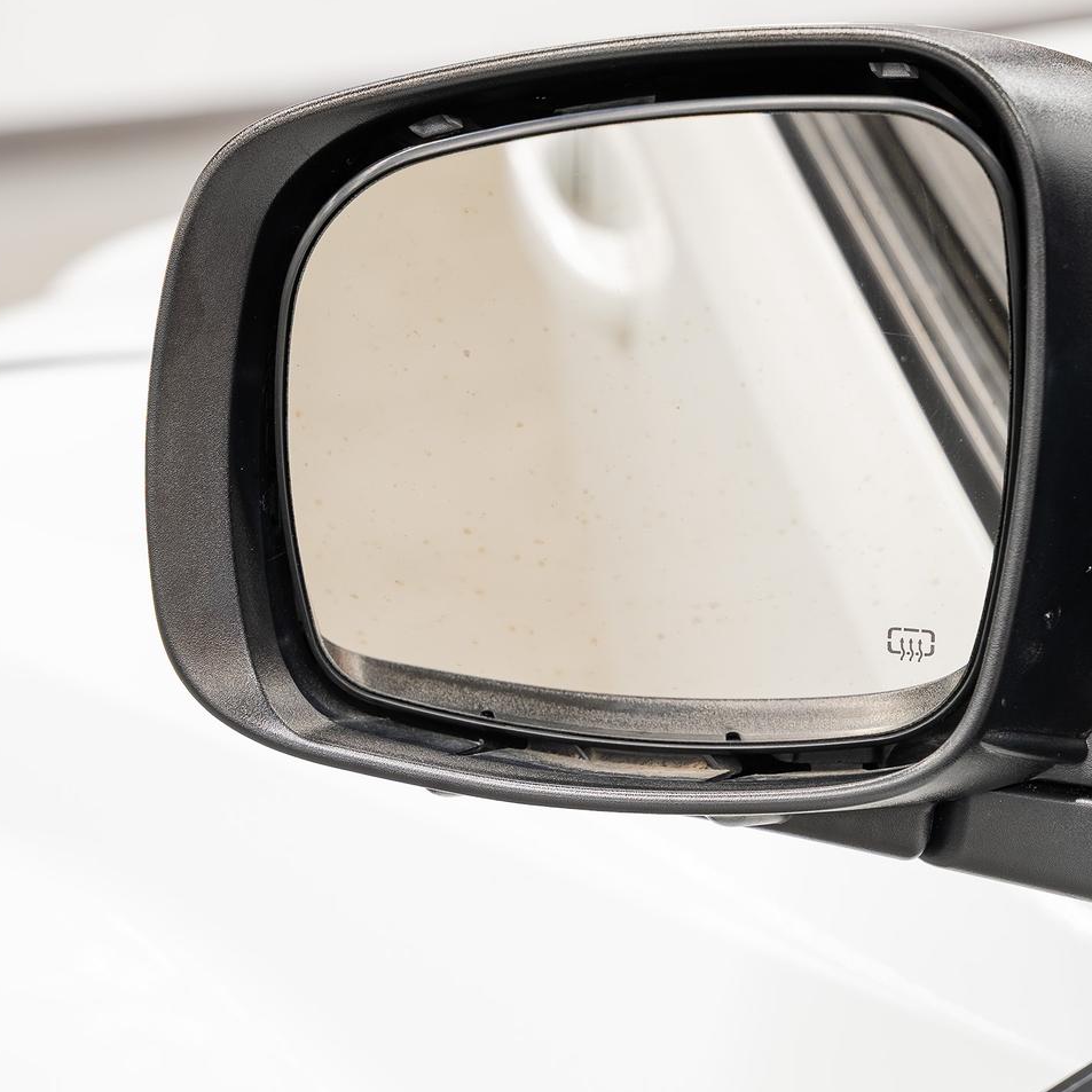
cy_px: 606
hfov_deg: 17.9
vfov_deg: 17.9
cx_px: 744
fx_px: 3462
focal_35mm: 97
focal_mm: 62.7
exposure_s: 1/3
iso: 100
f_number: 5.6
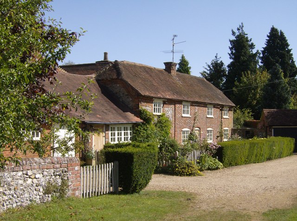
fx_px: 479
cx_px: 148
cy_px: 110
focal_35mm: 56
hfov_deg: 34.4
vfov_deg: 26.0
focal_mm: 9.3
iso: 100
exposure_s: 1/504
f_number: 5.6
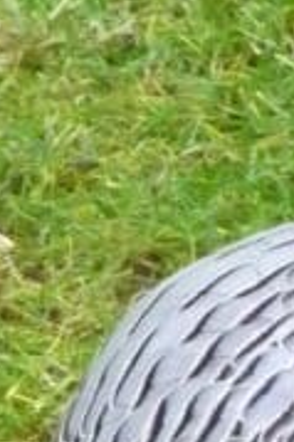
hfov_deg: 2.6
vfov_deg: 3.9
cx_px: 534
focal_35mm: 530
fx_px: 6505
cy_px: 731
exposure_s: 1/160
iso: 800
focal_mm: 15.2
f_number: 4.7
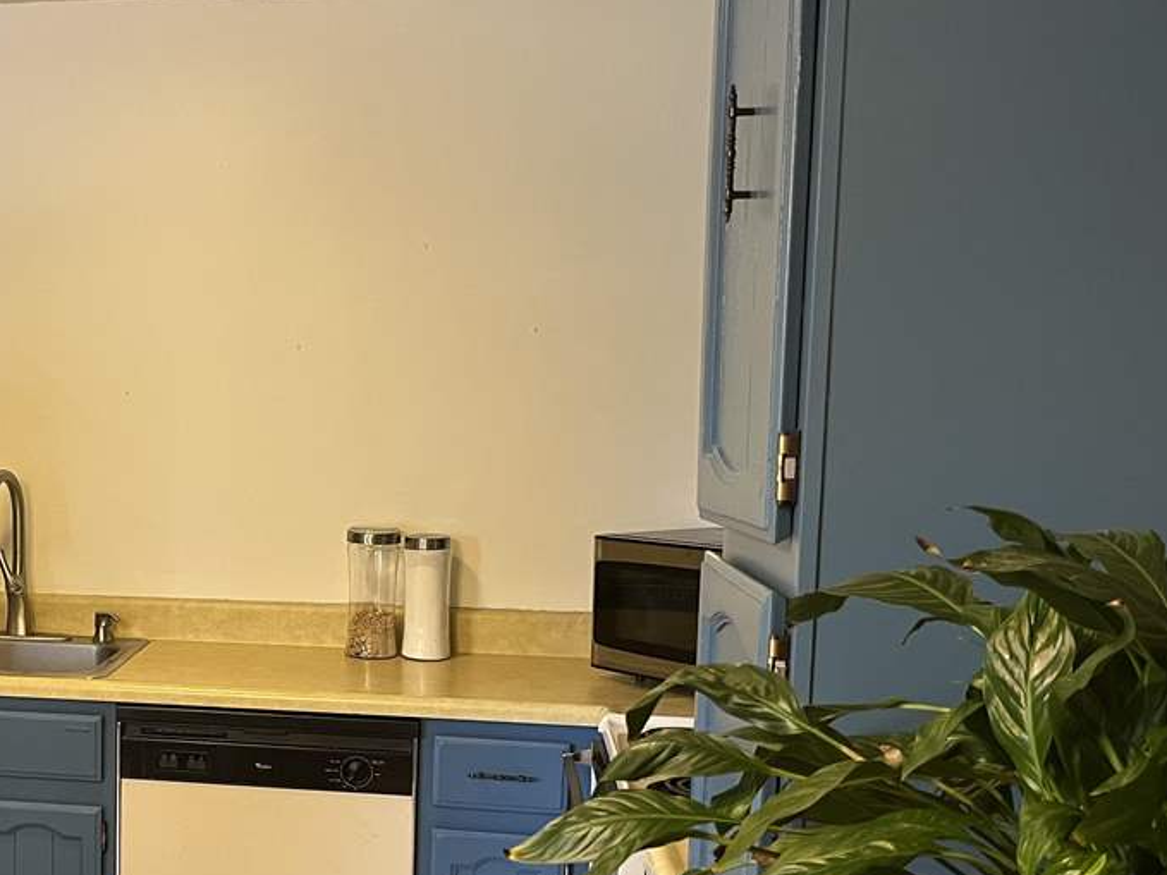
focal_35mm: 49
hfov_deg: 36.3
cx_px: 93
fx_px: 1652
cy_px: 598
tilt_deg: -6.0
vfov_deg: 29.4
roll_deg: -0.1
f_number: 1.6
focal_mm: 5.1
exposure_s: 1/60
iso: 160
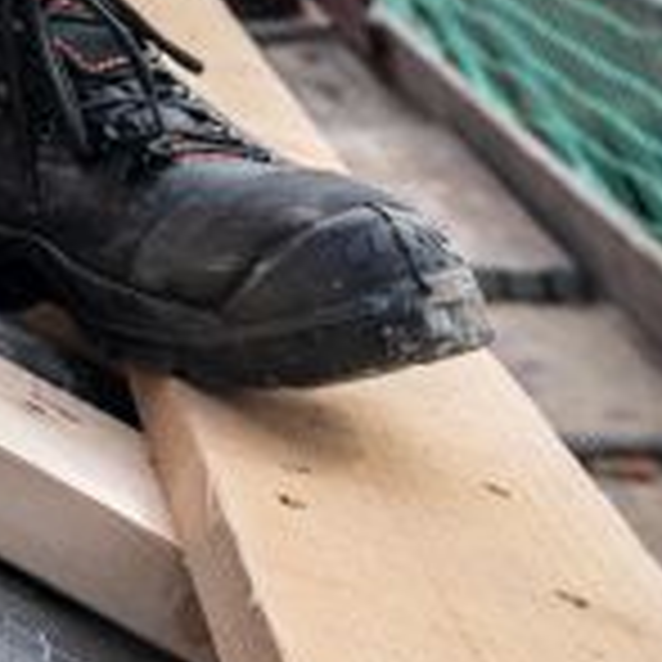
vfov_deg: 13.0
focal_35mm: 116
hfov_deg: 11.1
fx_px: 2510
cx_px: -1180
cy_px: -660
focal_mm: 20
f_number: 4.5
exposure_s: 1/250
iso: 100
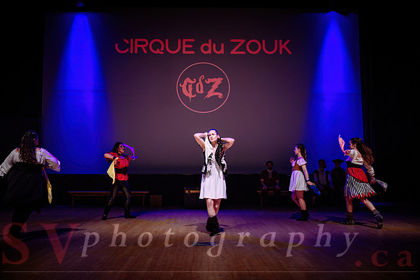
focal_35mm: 34
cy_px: 140
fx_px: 397
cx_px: 210
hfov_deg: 55.8
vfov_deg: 38.9
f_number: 2.8
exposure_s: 1/320
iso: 1600
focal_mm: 34
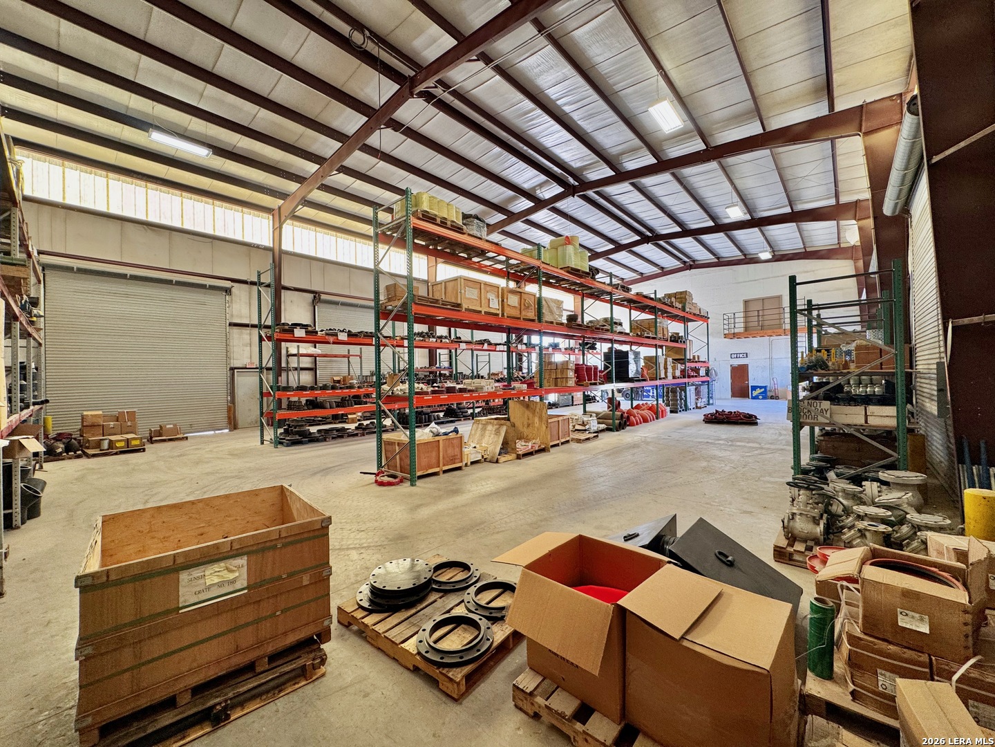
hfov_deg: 102.1
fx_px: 402
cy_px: 374
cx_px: 498
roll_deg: +1.1
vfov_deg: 85.7
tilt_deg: -0.6
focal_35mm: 14
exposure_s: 1/120
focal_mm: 2.22
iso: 125
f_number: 2.2
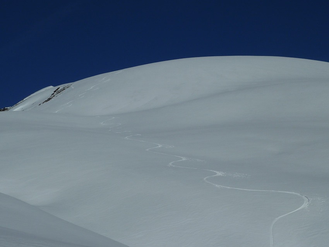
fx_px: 856
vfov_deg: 16.4
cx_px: 164
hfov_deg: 21.8
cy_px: 124
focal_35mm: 90
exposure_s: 1/2000
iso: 80
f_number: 6.3
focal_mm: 14.7
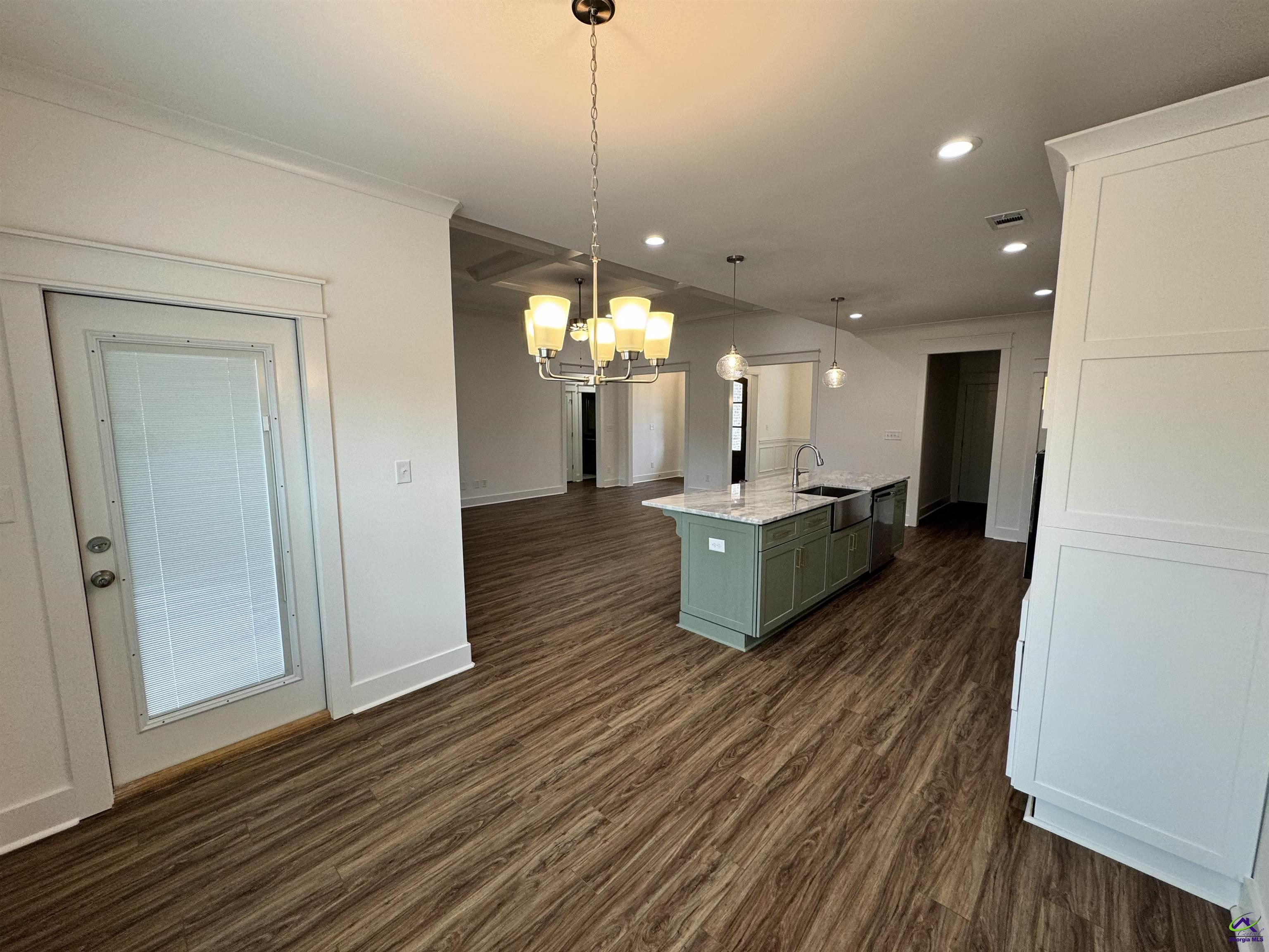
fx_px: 513
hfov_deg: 102.1
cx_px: 634
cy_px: 476
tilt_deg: -8.0
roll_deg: -0.6
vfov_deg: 85.7
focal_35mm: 14
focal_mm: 2.22
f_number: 2.2
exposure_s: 1/120
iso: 160
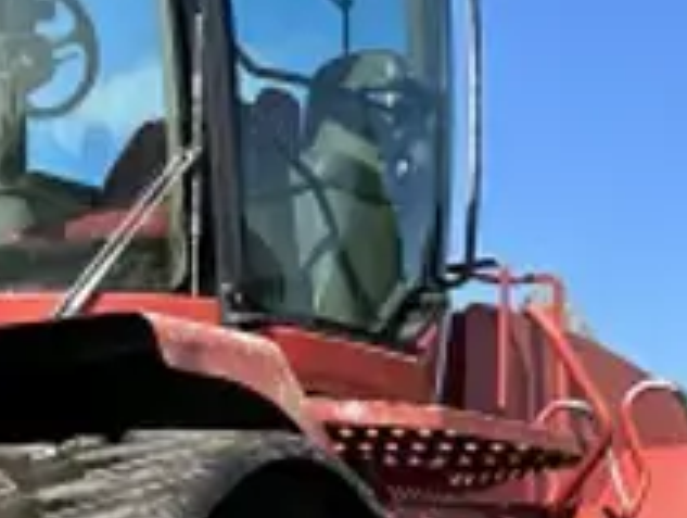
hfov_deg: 16.5
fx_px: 2167
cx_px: -326
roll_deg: -1.2
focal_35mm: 109
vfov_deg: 13.5
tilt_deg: +4.2
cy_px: 498
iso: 80
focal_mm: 6.86
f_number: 1.78
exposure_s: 1/2469
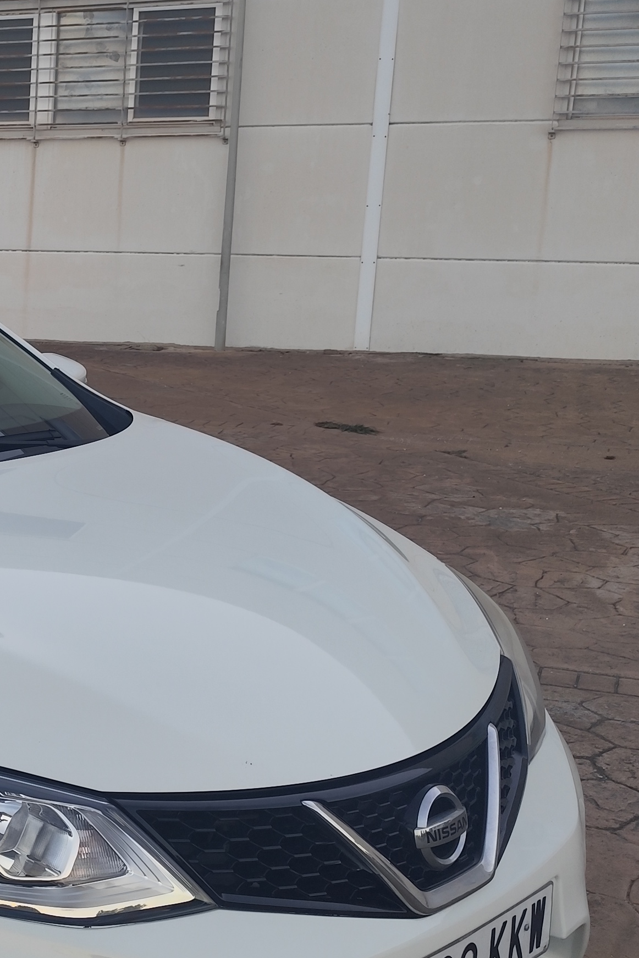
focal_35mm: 56
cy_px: 513
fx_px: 1491
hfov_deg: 21.8
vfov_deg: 35.6
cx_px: -197
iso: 50
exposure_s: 1/100
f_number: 1.65
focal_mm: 6.14
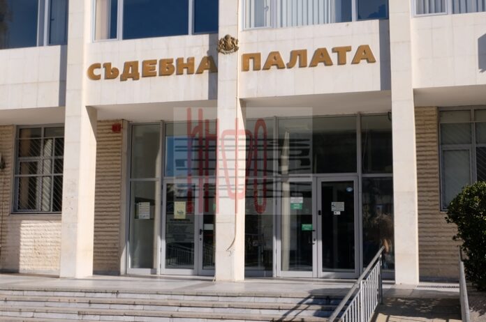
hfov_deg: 37.6
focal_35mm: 53
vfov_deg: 25.4
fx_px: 714
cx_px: 243
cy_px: 161
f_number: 11
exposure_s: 1/400
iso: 400
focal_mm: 35.5
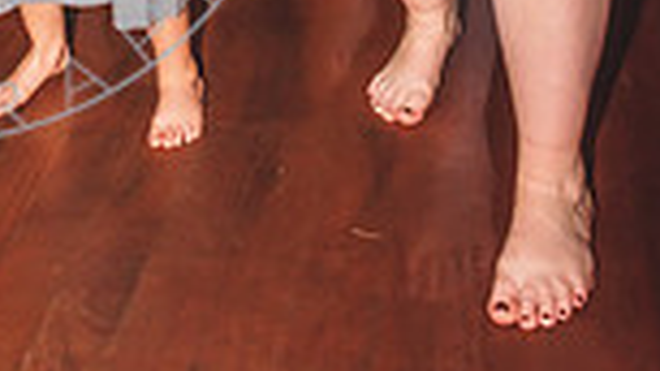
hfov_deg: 27.9
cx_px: 108
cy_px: -582
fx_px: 1295
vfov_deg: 12.1
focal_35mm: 74
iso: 1000
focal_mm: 24
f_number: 11
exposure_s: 1/6
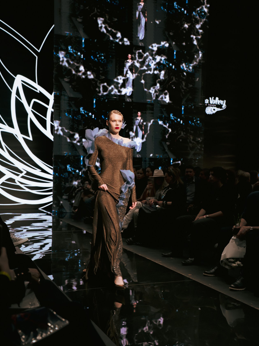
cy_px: 187
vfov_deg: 42.0
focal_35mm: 45
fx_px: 449
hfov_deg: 32.2
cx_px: 129
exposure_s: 1/200
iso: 1600
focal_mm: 41
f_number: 3.5
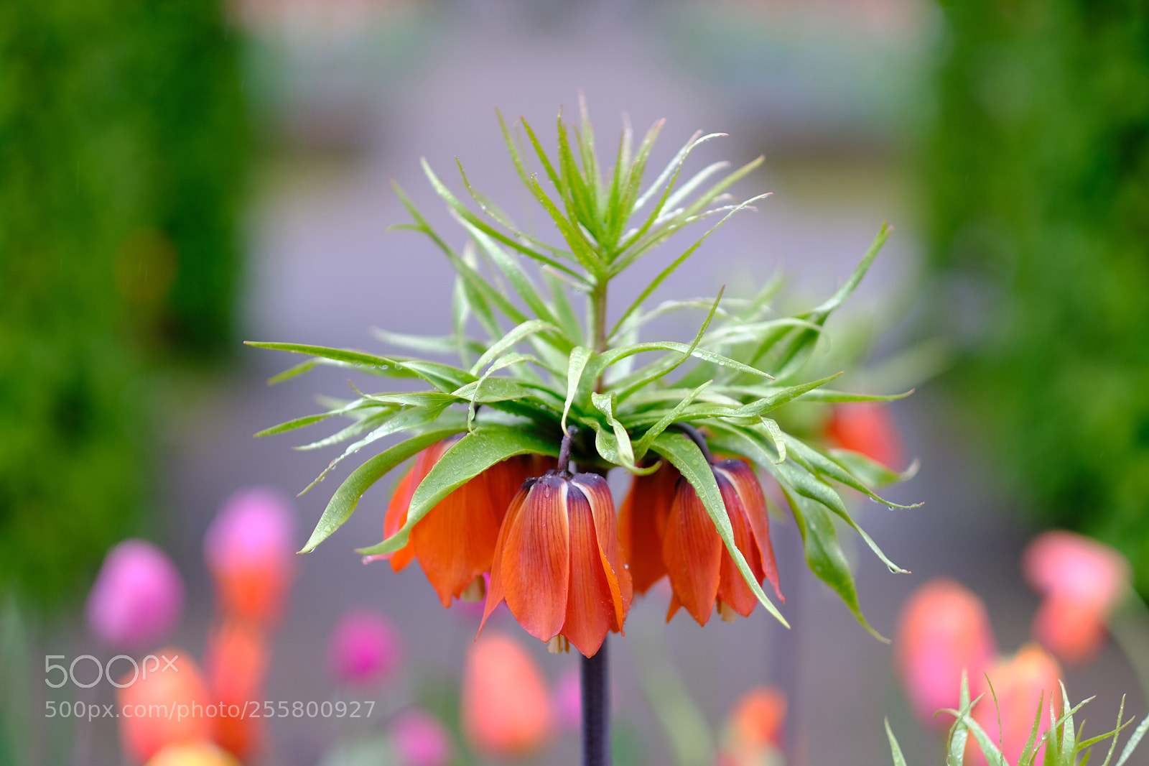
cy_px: 383
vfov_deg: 16.3
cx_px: 574
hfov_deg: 24.2
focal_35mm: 84
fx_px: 2680
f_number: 1.4
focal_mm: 56
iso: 200
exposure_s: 1/160
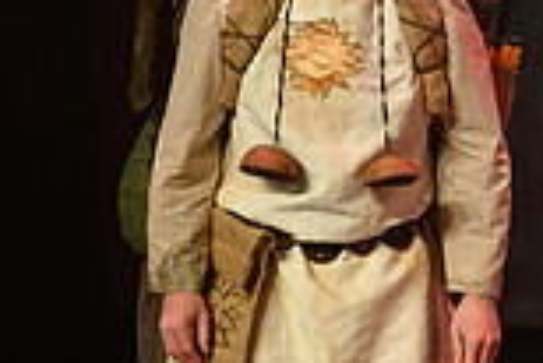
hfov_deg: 7.2
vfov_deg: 4.9
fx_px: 4242
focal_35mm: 281
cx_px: 800
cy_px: 192
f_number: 3.5
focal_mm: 70
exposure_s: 1/160
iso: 1250
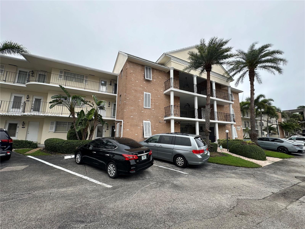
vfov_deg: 85.7
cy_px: 114
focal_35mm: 14
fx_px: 123
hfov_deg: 102.1
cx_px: 152
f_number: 2.2
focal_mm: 2.2
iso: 40
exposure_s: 1/160
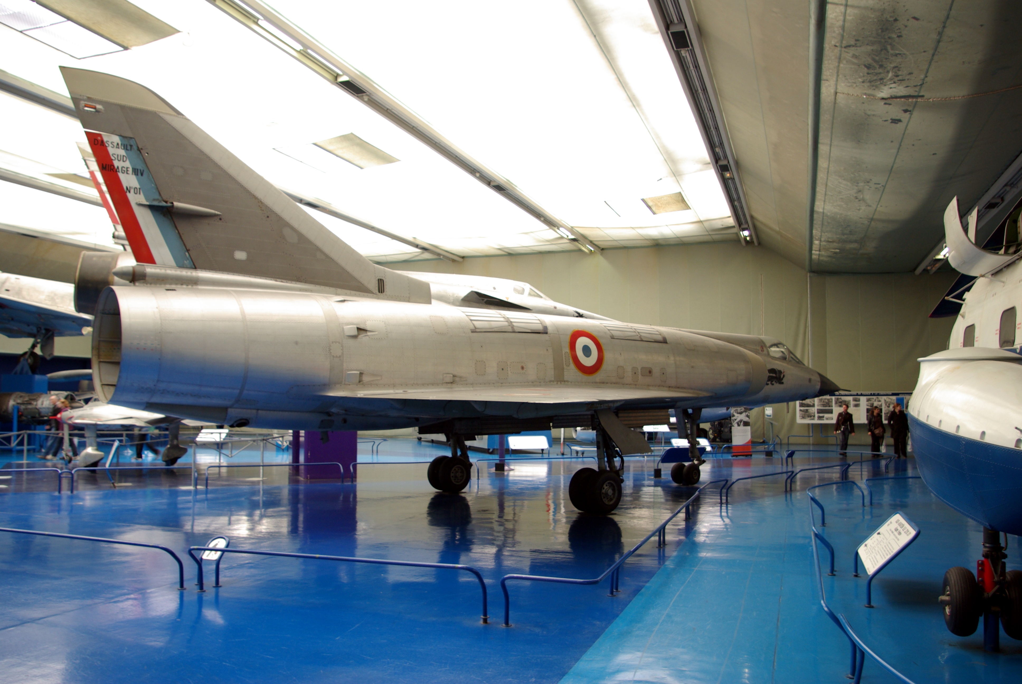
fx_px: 767
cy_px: 342
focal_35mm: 27
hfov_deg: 67.3
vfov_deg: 48.0
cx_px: 511
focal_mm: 18
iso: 200
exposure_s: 1/10
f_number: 3.5
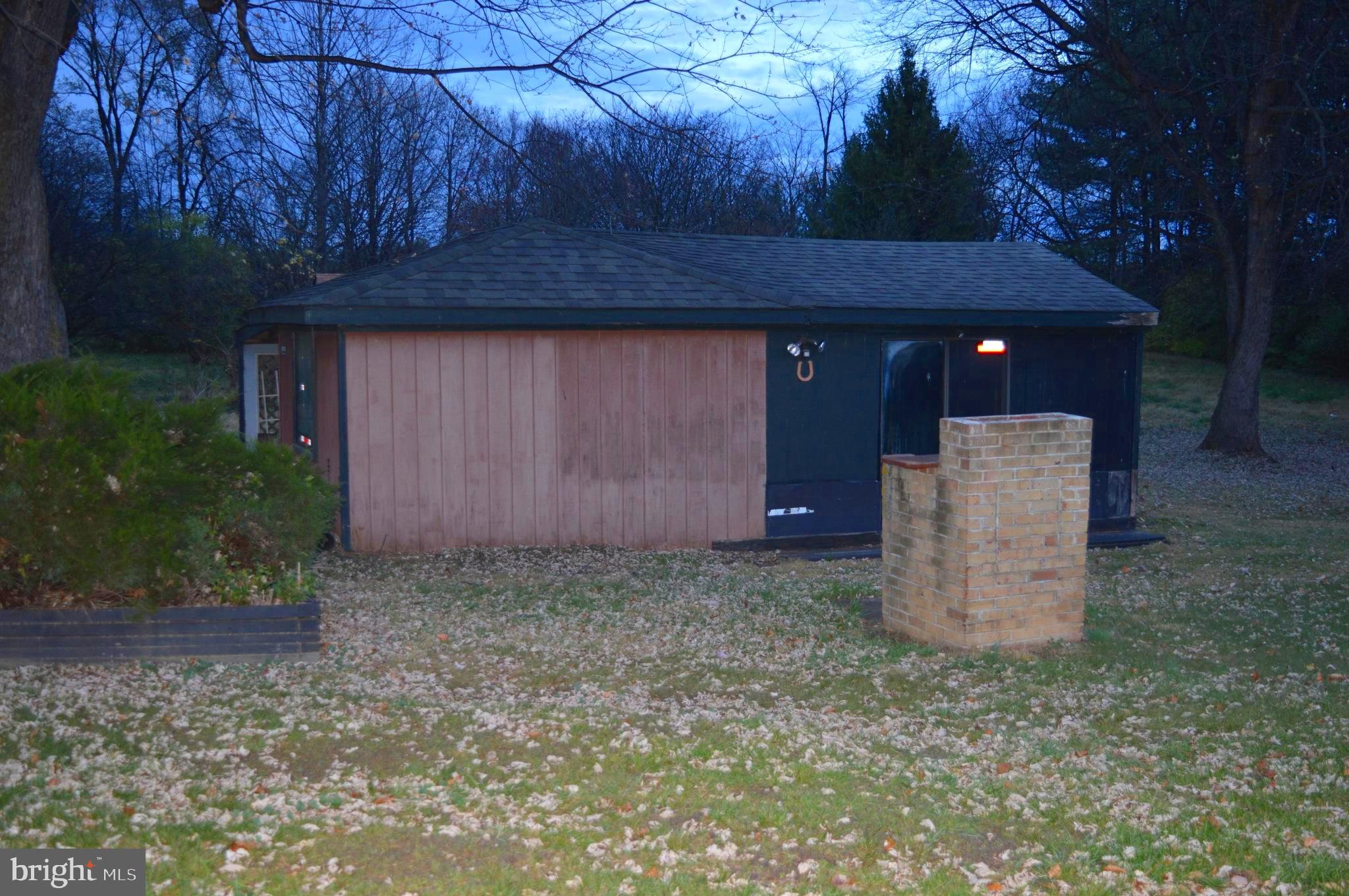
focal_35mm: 38
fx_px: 1404
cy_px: 448
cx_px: 674
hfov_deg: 51.3
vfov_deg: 35.4
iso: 500
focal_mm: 25
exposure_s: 1/60
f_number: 4
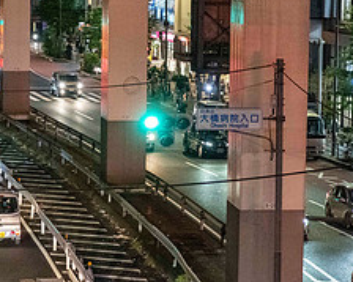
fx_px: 1775
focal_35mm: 170
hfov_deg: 11.3
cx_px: 52
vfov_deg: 9.1
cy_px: 173
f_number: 4
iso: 9000
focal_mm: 70
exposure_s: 1/160
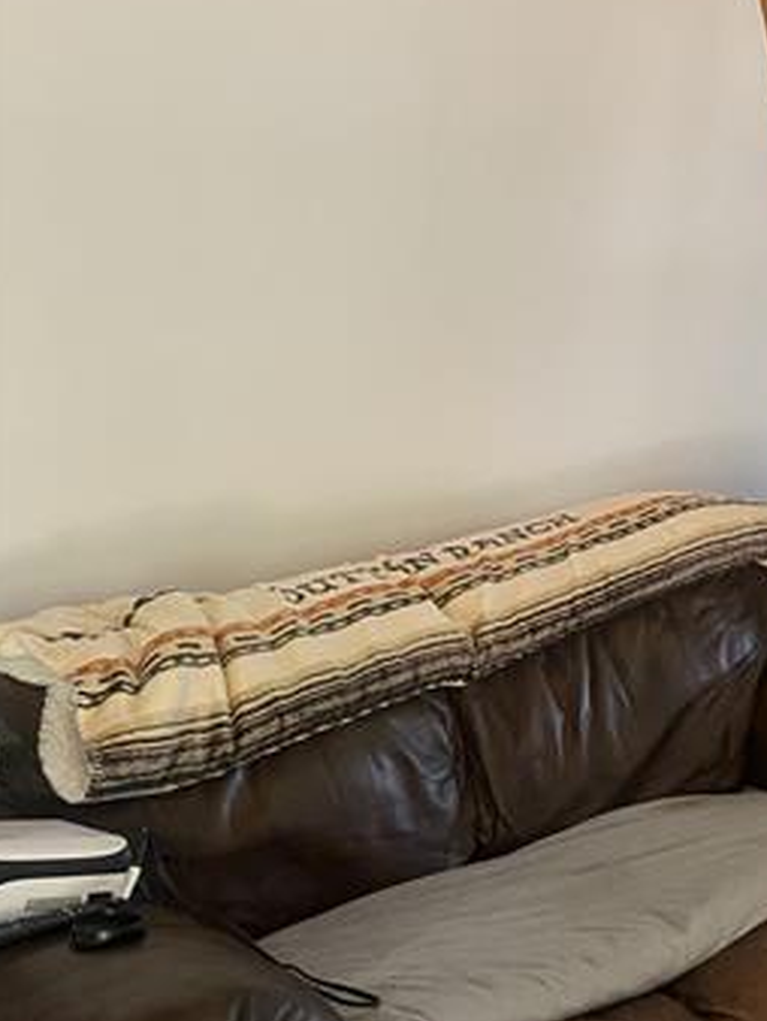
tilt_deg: -1.7
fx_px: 1741
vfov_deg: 32.2
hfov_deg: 23.3
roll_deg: -1.9
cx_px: 855
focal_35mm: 59
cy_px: 296
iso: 200
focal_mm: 4.25
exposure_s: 1/60
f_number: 1.8
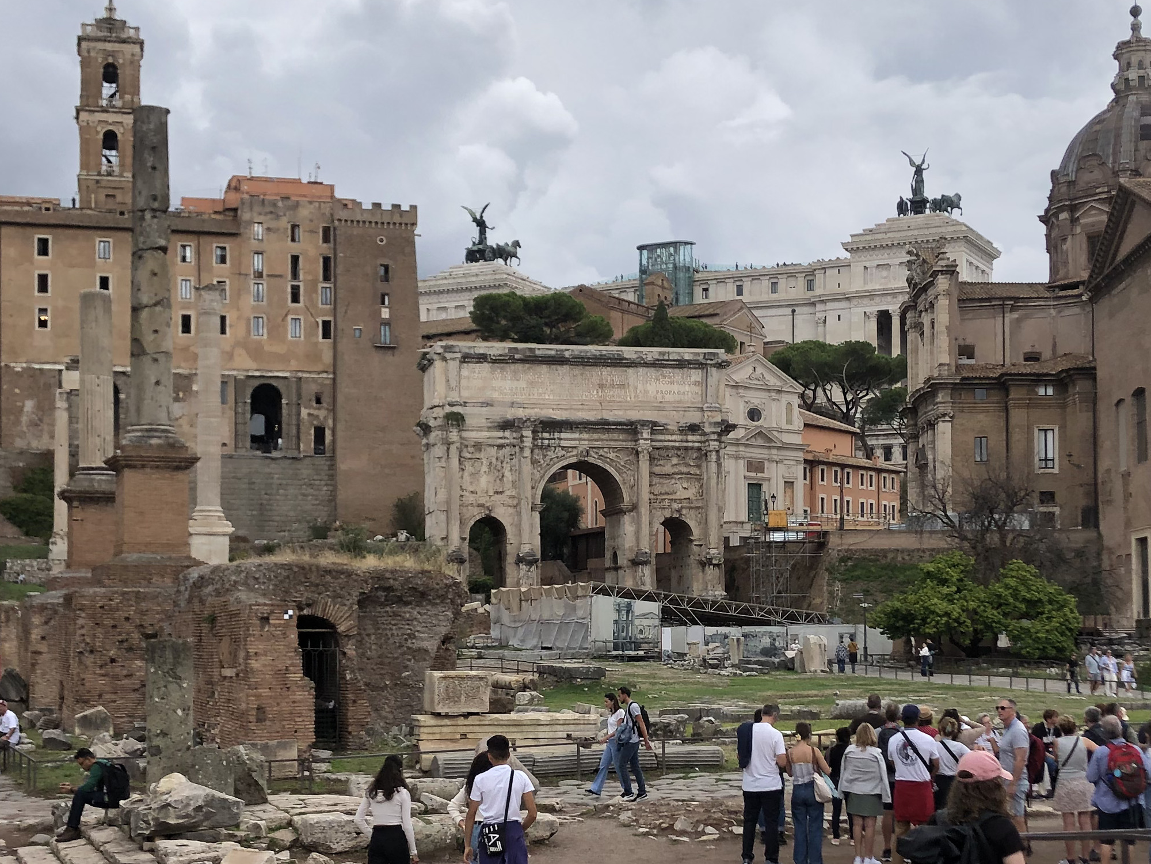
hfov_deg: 34.3
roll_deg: +0.8
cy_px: 573
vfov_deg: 26.0
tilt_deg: +1.1
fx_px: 1862
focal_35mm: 56
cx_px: 568
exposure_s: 1/941
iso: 20
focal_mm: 4
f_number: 1.8
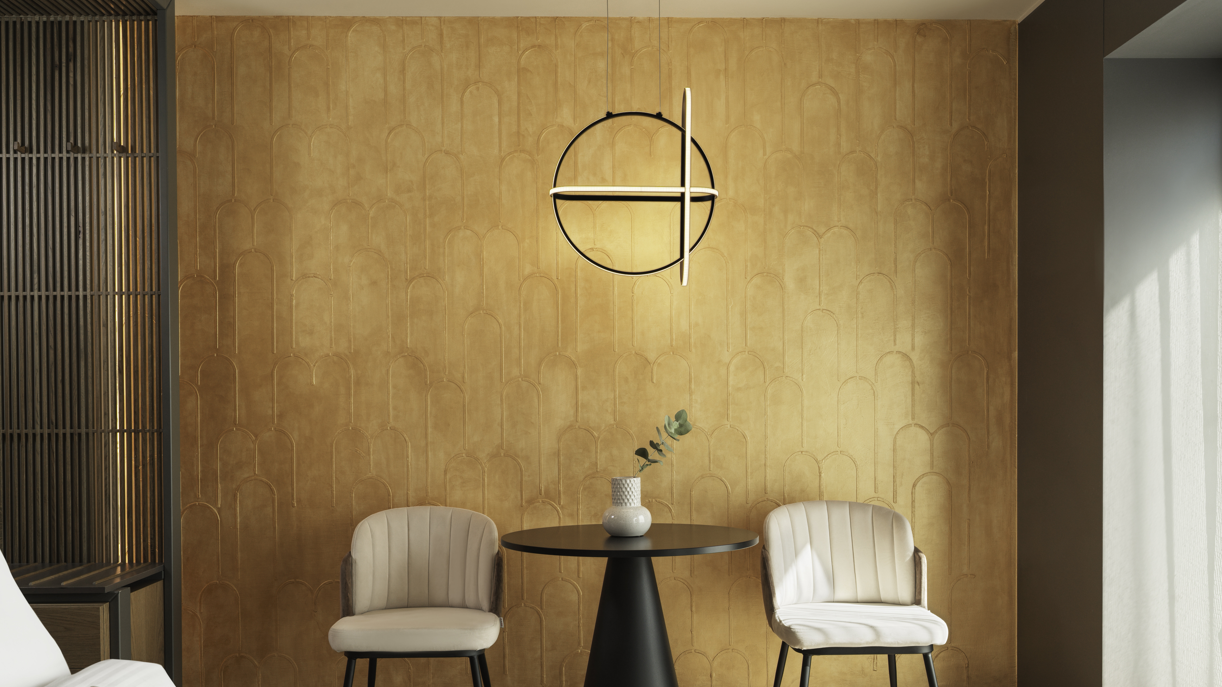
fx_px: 1102
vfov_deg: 34.5
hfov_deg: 58.0
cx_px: 609
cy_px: 430
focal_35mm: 34
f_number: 11
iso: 200
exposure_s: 1/30
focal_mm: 40
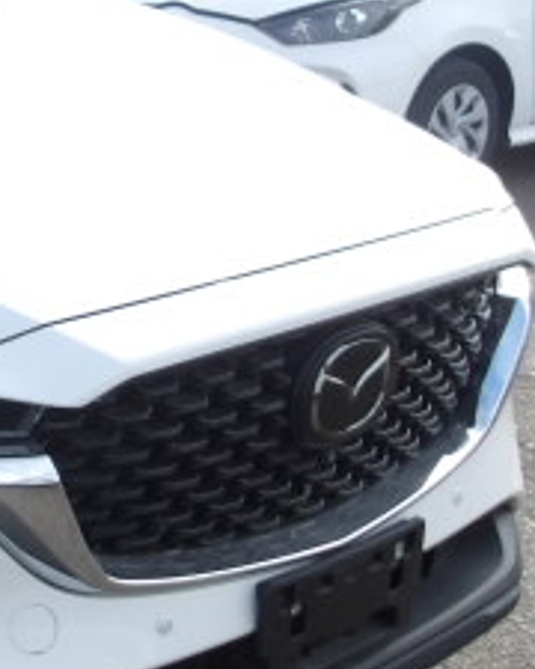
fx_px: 1484
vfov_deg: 25.3
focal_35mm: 75
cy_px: 253
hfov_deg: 18.6
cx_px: -208
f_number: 3
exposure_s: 1/522
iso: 100
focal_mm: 4.9
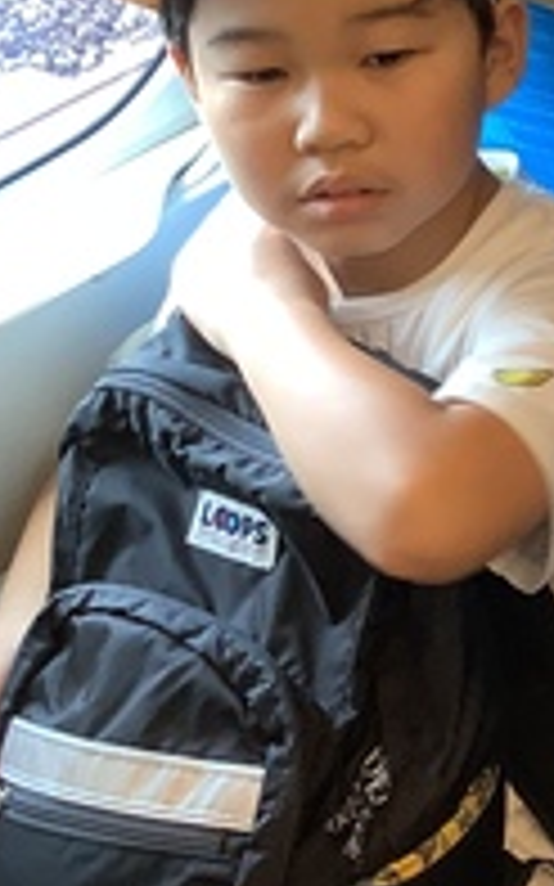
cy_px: 175
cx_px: 923
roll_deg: +2.5
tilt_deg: -28.2
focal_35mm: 107
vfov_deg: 19.3
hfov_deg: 11.5
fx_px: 2587
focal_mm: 3.3
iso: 64
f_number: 2.4
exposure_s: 1/50
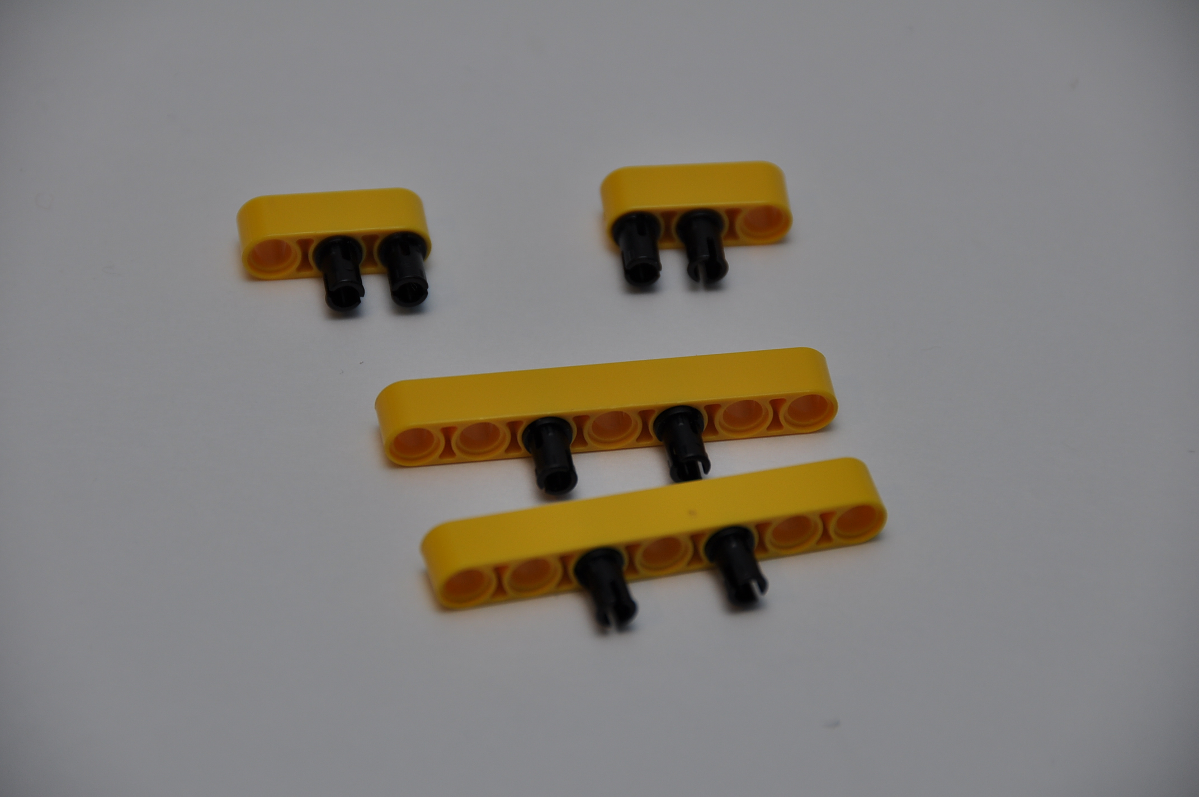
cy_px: 398
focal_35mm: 300
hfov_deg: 6.9
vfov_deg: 4.6
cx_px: 600
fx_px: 9979
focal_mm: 200
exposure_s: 1/60
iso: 200
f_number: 5.6
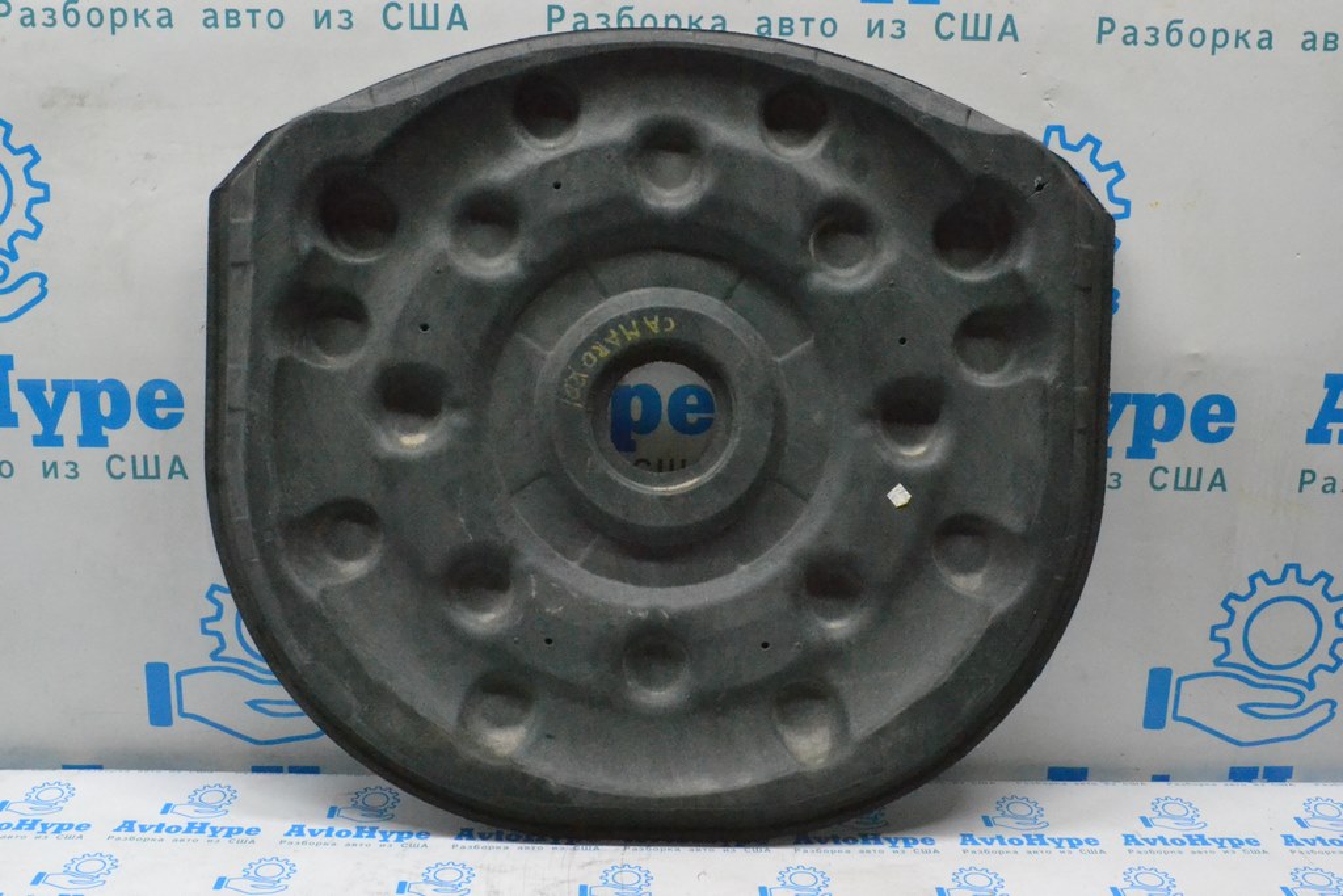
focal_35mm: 39
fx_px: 1455
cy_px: 448
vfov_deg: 34.2
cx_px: 672
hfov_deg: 49.5
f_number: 11
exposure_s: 1/125
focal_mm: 26
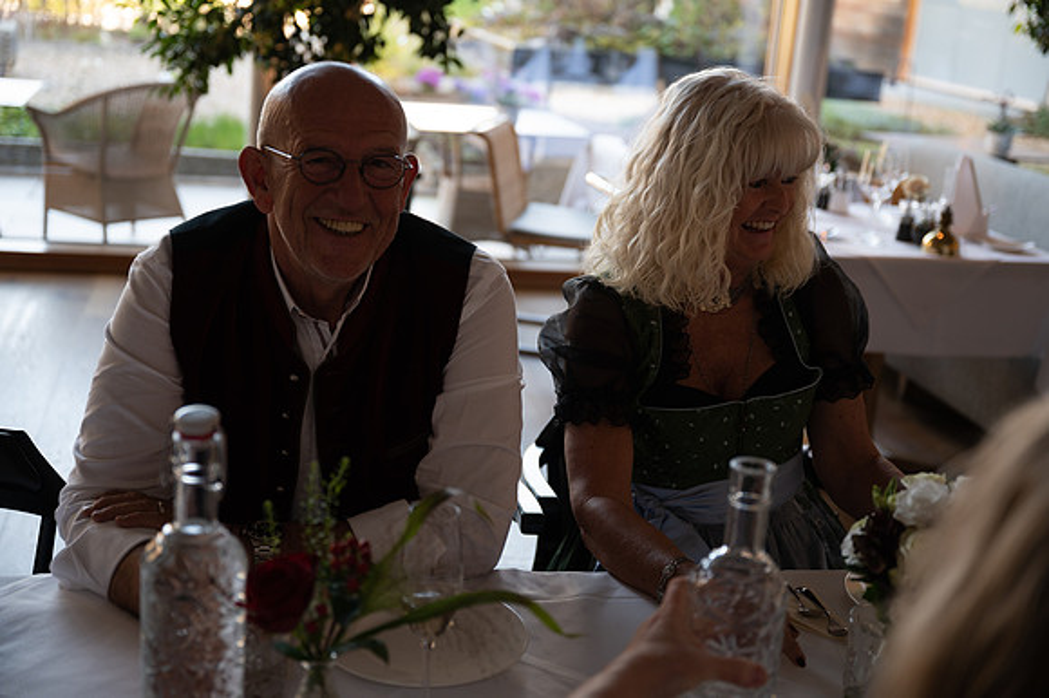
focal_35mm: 47
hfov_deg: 41.9
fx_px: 1369
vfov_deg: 28.6
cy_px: 349
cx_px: 524
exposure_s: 1/125
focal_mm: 47
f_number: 2.8
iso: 400
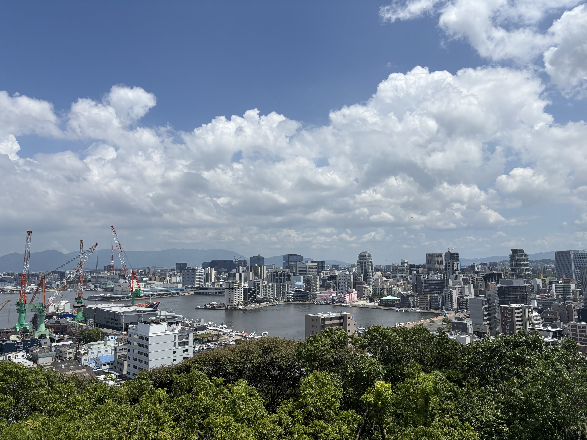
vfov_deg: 53.1
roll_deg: +0.9
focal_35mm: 26
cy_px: 220
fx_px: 441
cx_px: 294
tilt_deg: +5.6
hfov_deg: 67.3
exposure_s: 1/7194
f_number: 1.6
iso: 50
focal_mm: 5.96
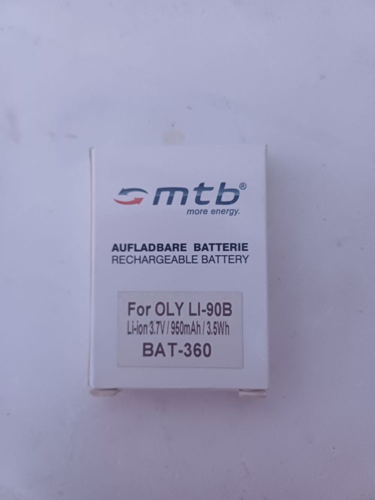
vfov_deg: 69.4
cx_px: 188
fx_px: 361
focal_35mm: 25
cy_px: 250
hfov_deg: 54.9
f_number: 1.8
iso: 400
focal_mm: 4.65
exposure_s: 1/33.3
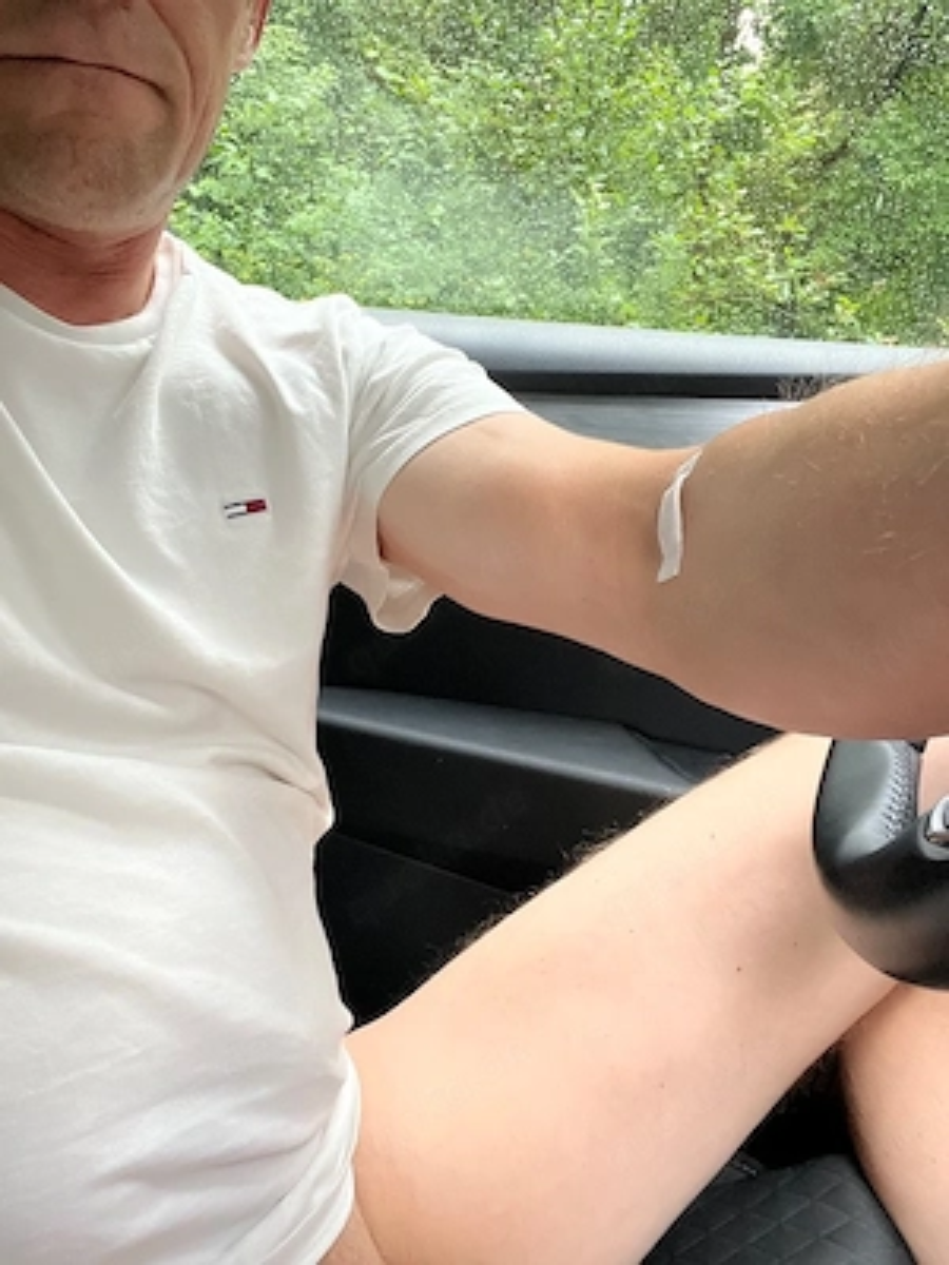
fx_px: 1097
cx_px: 474
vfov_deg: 60.0
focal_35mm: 30
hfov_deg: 46.8
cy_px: 632
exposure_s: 1/60
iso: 250
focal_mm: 2.71
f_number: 2.2
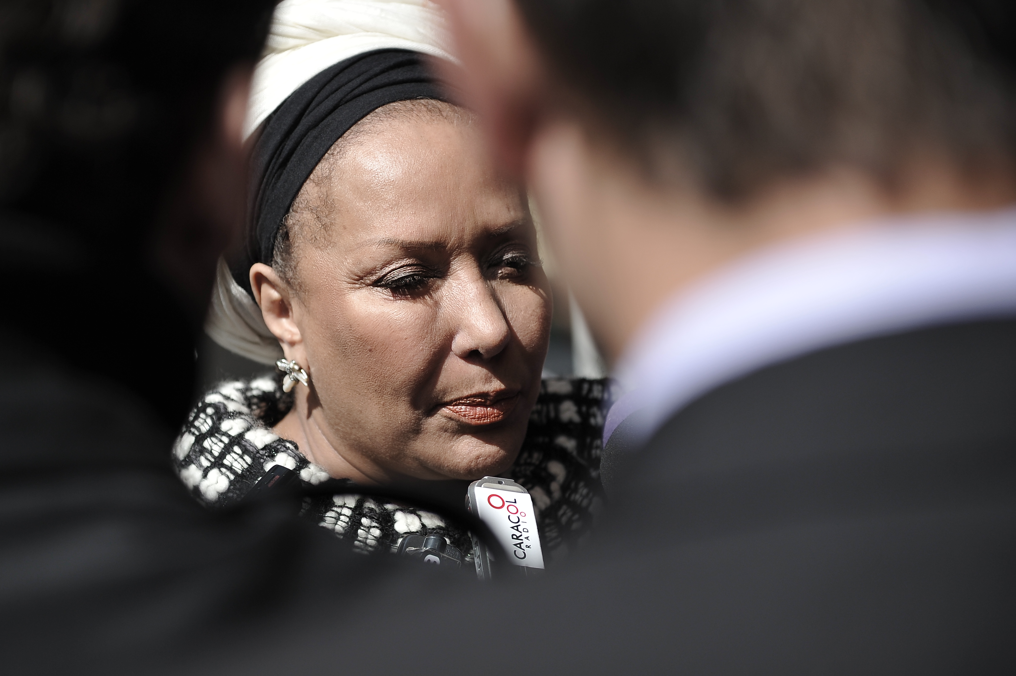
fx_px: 2341
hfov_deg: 24.5
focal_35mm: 83
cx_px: 426
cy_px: 301
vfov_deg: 16.4
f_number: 3.5
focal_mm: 70
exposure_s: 1/4000
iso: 400
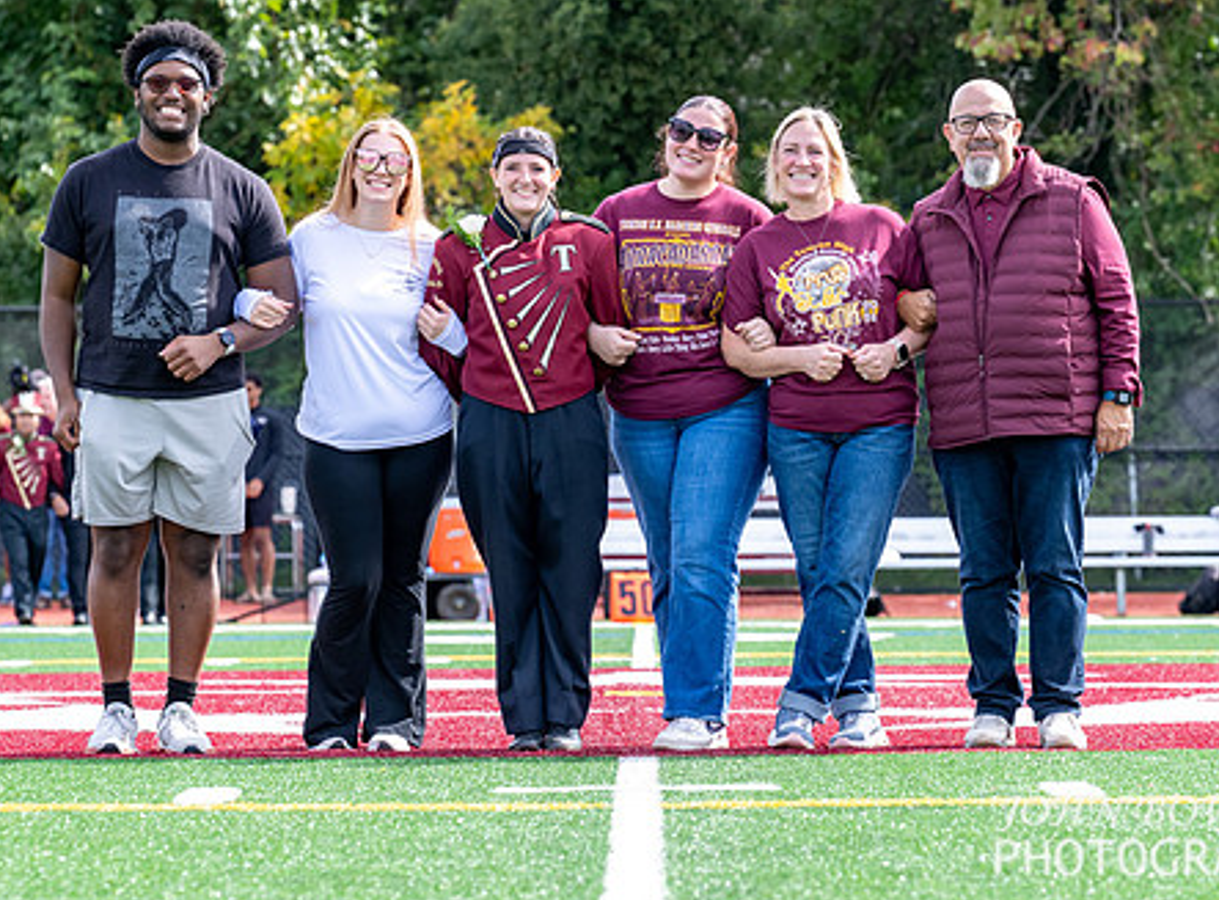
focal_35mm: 217
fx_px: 7598
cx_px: 716
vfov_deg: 6.8
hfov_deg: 9.2
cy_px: 377
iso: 800
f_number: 5.6
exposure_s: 1/1000
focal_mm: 145
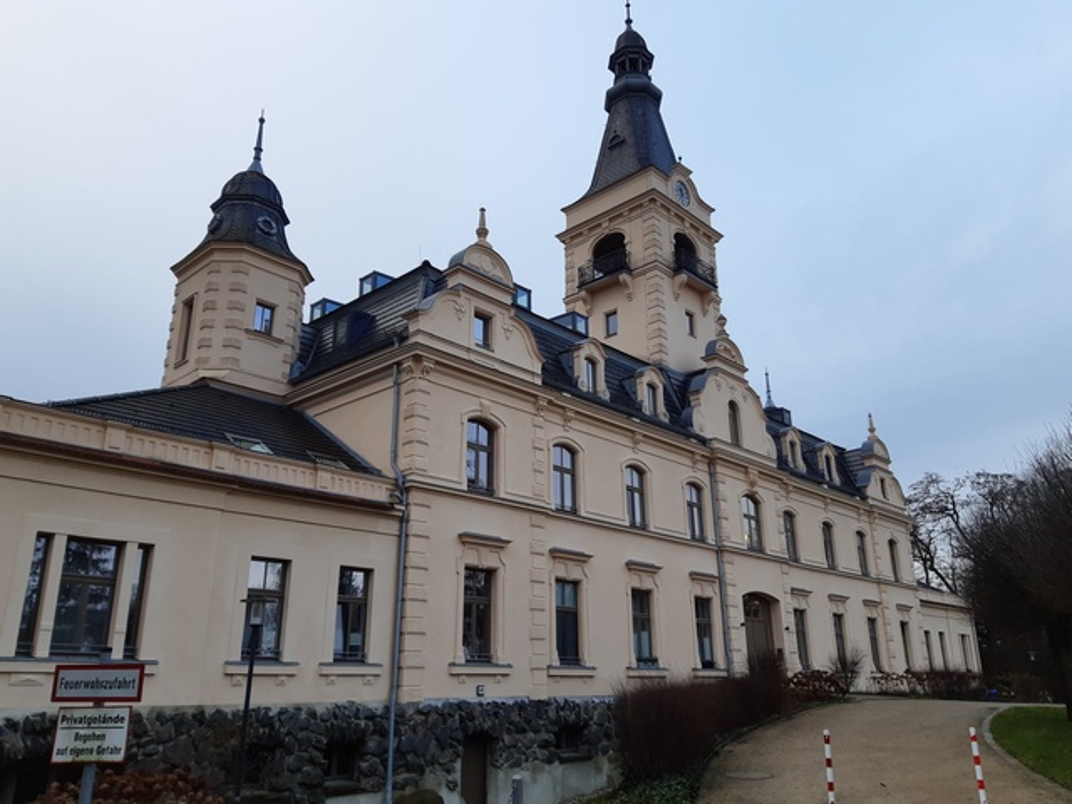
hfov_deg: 67.3
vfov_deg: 53.1
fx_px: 805
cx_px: 536
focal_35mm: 26
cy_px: 402
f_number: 1.7
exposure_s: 1/335
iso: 40
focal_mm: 3.92
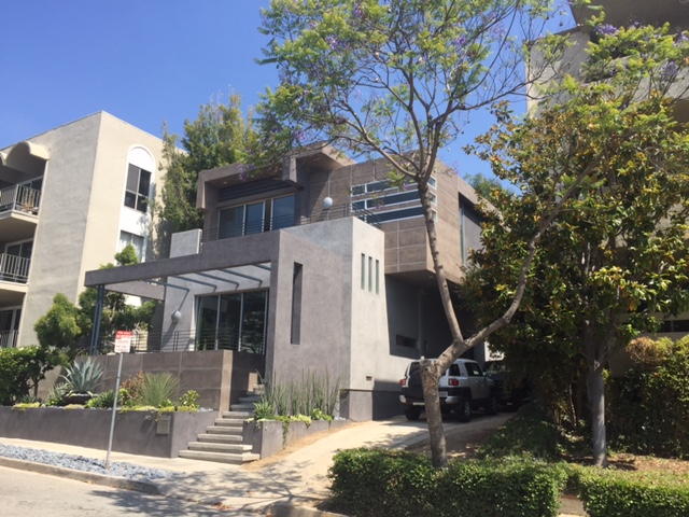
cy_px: 258
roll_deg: -0.9
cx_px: 344
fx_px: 577
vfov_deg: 48.2
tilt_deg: +14.1
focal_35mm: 29
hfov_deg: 61.7
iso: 32
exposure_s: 1/1412
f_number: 2.2
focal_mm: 4.15
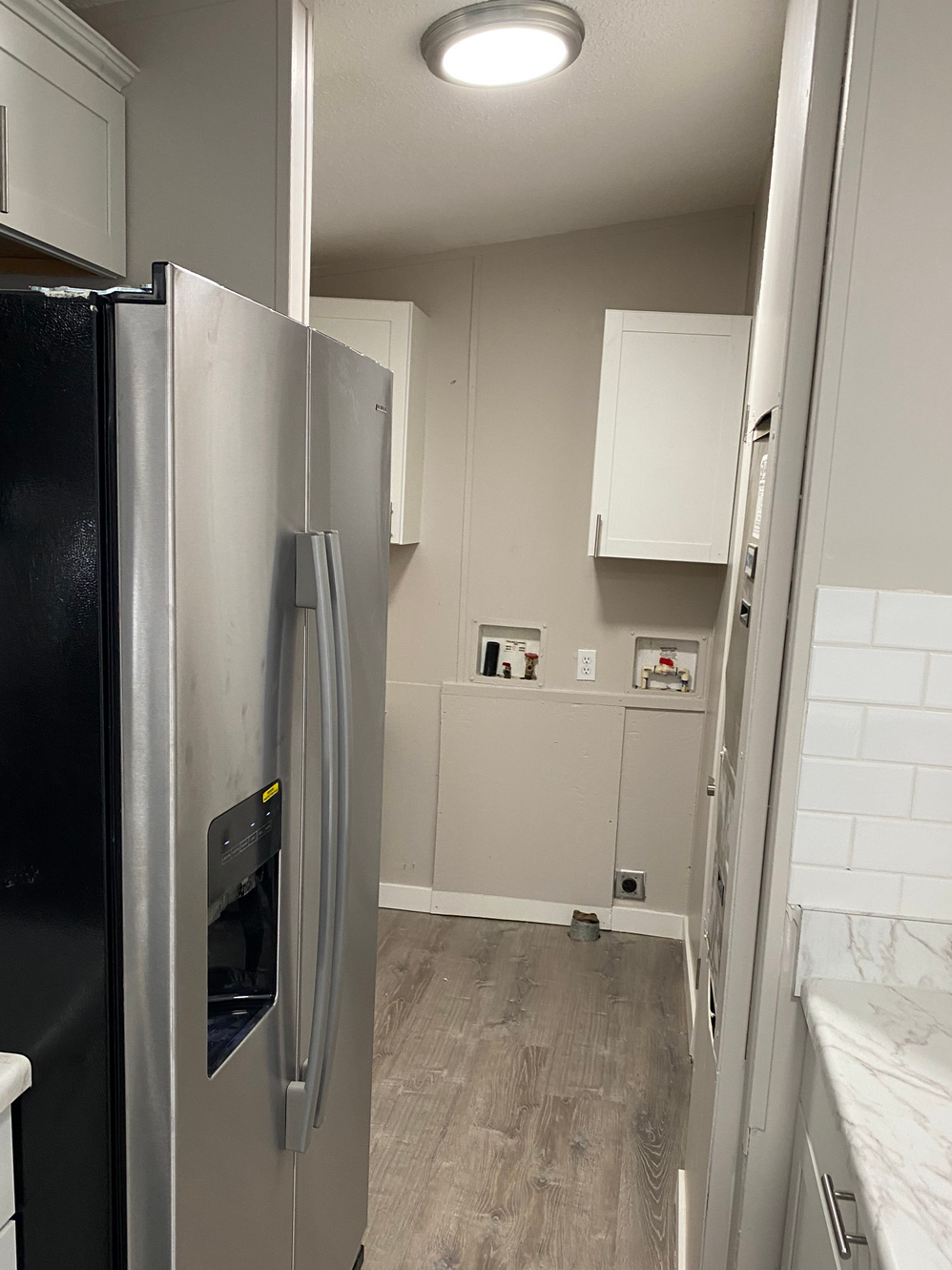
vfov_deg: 59.7
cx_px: 539
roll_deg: -3.0
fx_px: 1100
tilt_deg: -11.1
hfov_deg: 46.7
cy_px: 728
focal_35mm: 30
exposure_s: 1/60
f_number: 1.8
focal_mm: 4.25
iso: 125
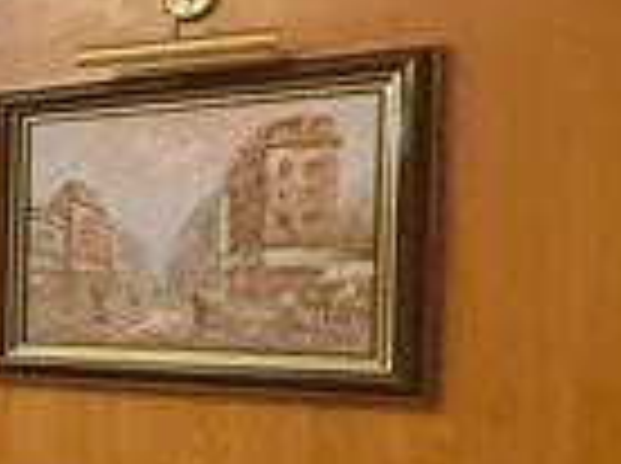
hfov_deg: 18.6
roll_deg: -1.2
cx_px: -634
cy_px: 306
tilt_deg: -0.8
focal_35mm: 65
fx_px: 1164
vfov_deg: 22.4
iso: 640
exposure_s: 1/100
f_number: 2.2
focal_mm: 2.22
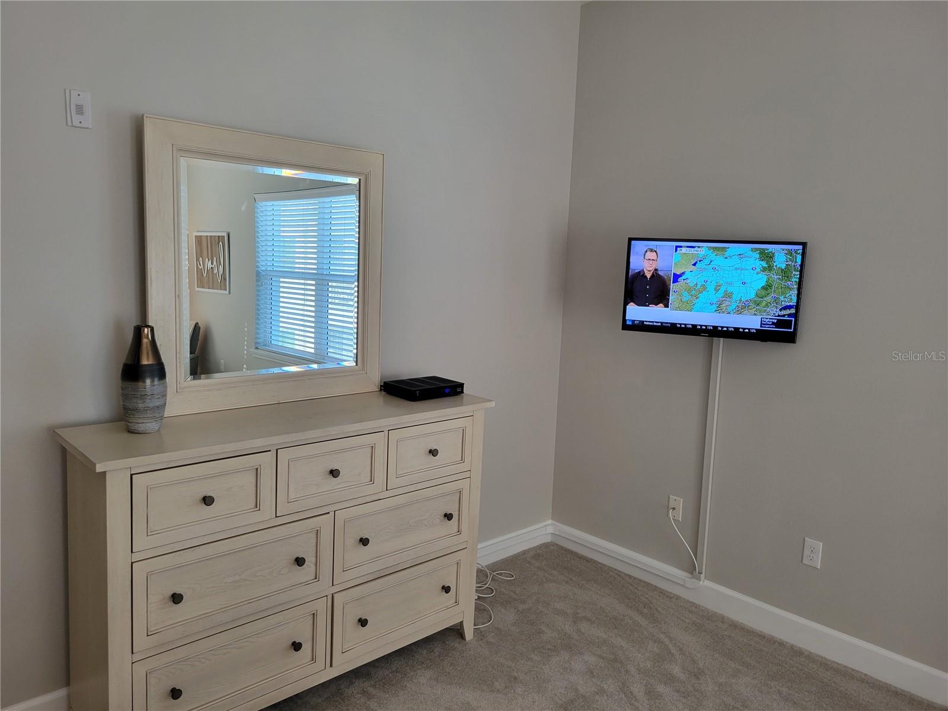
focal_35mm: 26
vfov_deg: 53.1
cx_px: 474
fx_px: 712
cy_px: 356
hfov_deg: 67.3
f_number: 1.8
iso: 100
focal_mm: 5.4
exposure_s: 1/120
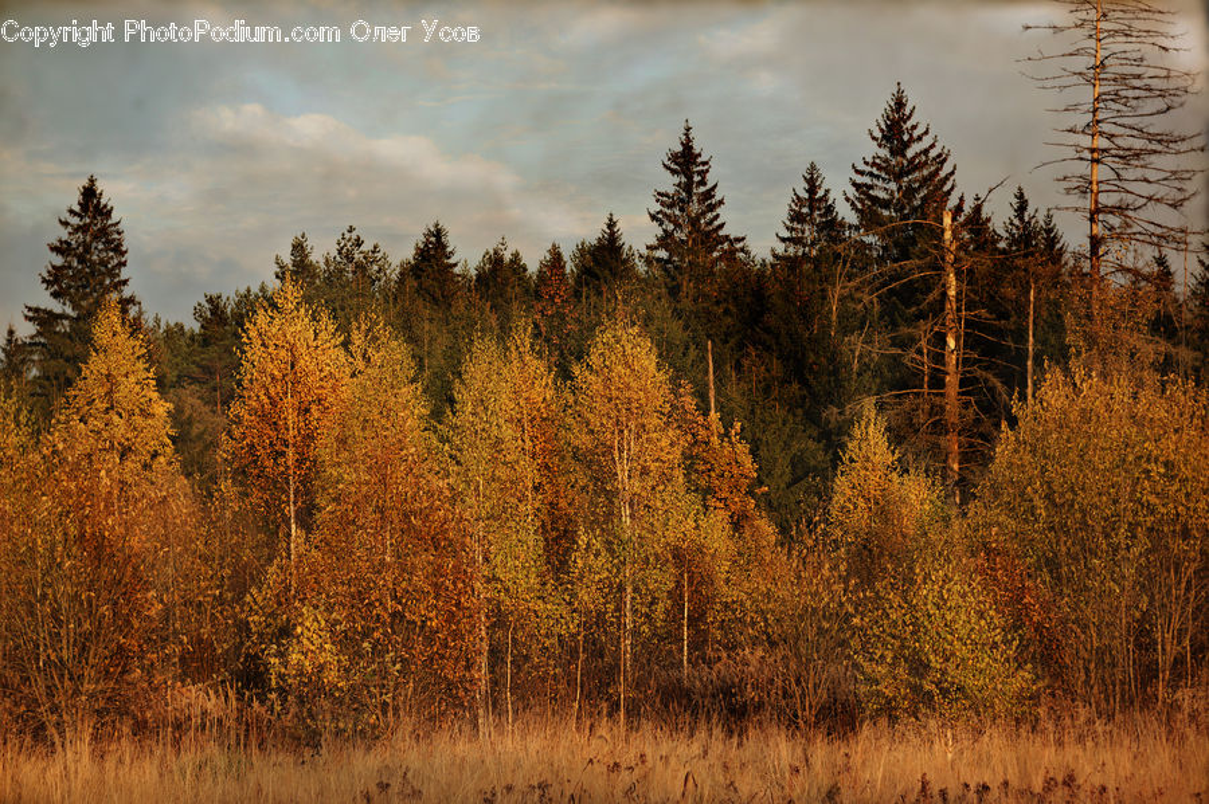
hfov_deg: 27.0
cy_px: 402
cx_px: 604
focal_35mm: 75
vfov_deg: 18.2
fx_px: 2517
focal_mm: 50
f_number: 1.7
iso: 100
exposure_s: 1/200
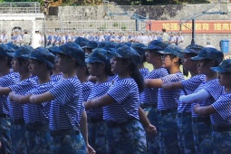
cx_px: -312
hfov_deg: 8.1
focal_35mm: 235
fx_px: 1508
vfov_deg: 5.8
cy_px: -109
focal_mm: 50
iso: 320
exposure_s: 1/1250
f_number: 8
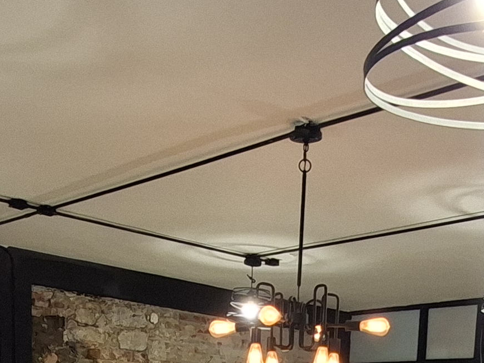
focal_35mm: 60
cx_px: 312
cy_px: 613
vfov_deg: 19.6
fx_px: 839
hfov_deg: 32.0
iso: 160
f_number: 2.2
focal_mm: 1.74
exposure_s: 1/40
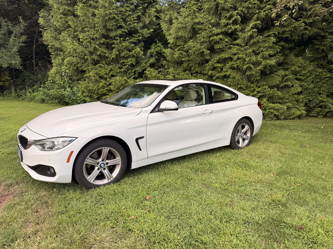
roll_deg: +0.1
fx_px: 231
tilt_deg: -10.7
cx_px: 166
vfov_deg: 56.8
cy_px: 124
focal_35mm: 24
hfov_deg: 71.6
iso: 80
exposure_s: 1/677
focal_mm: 6.76
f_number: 1.78
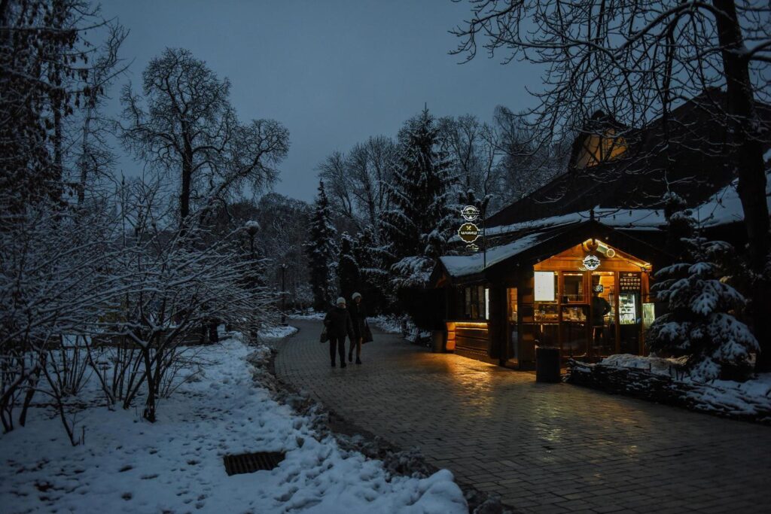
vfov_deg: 38.9
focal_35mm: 34
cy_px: 257
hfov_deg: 55.8
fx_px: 728
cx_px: 386
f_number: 2.8
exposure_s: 1/320
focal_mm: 34
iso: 2000
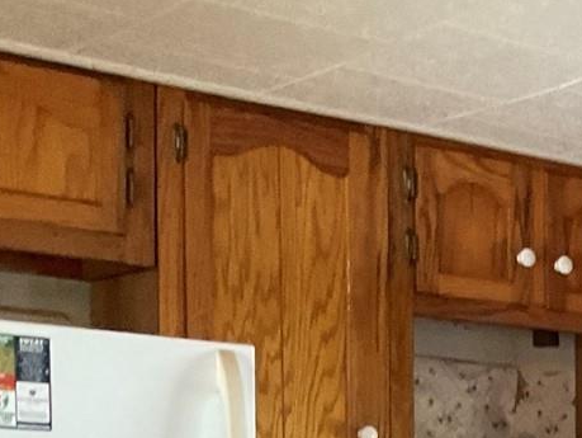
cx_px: 884
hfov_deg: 17.4
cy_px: 696
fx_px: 1699
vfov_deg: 13.6
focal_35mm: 101
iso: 160
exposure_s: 1/60
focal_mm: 3
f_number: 1.8
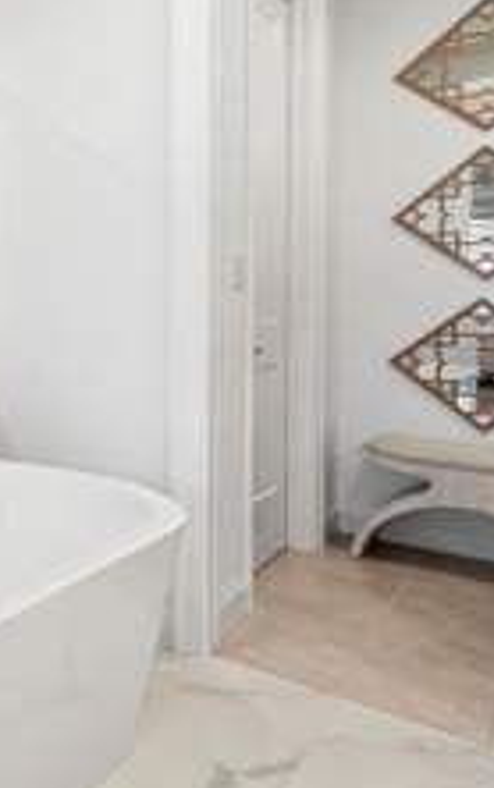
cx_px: -320
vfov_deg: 57.5
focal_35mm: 33
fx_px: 710
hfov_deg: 24.6
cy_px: 302
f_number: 4
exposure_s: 1/15
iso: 360
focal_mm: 15
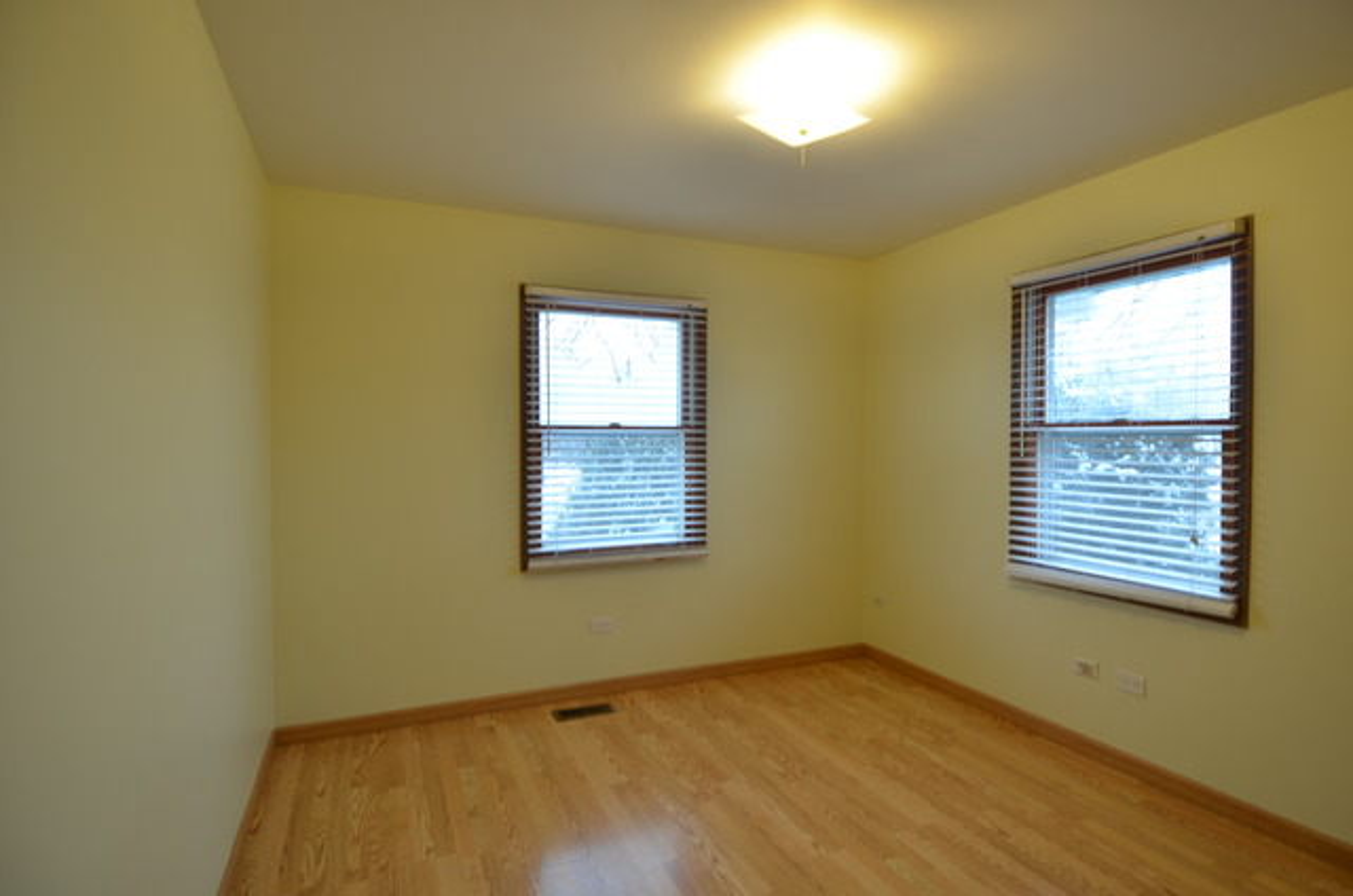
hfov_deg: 90.1
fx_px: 675
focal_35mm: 18
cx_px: 676
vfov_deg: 67.2
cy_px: 448
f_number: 4
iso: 100
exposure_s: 1/8
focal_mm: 12
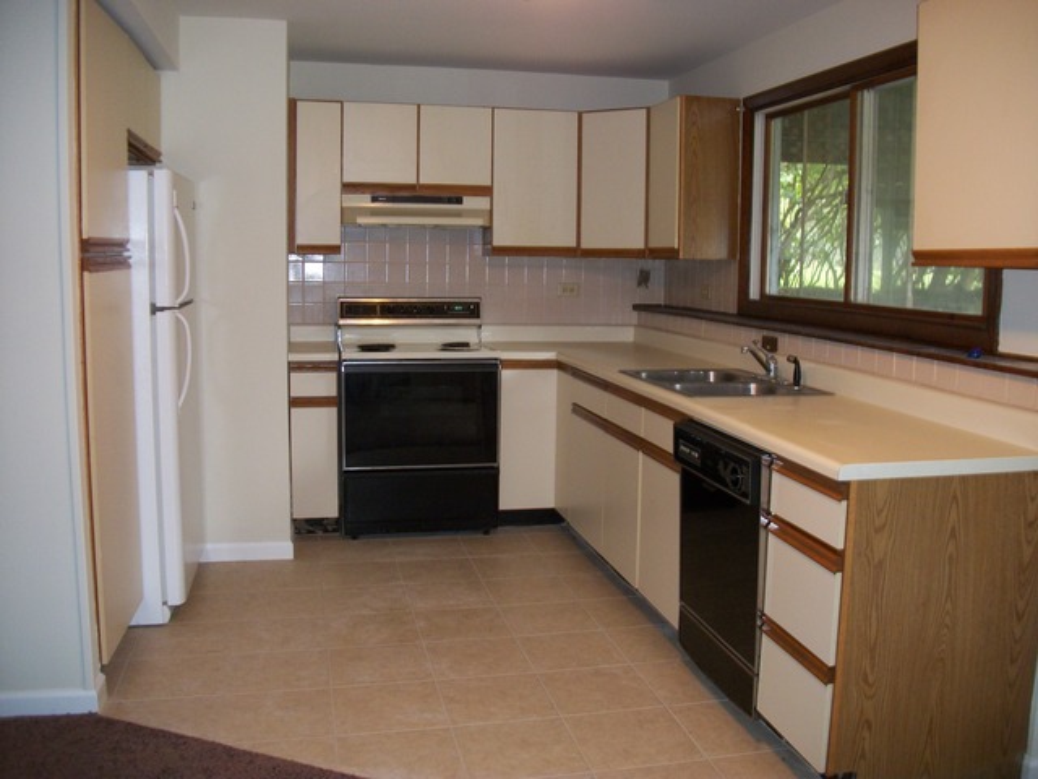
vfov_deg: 44.2
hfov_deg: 56.8
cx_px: 519
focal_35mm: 32
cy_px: 390
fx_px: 960
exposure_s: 1/30
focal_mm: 5.7
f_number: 2.9
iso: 160
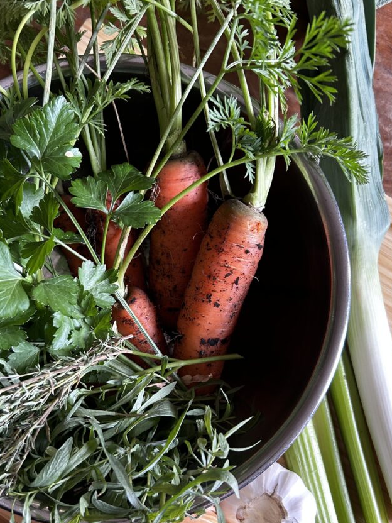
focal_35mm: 32
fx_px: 483
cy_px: 295
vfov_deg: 56.6
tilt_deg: -83.0
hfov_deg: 44.0
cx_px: 160
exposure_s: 1/60
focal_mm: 5.7
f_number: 1.5
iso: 200
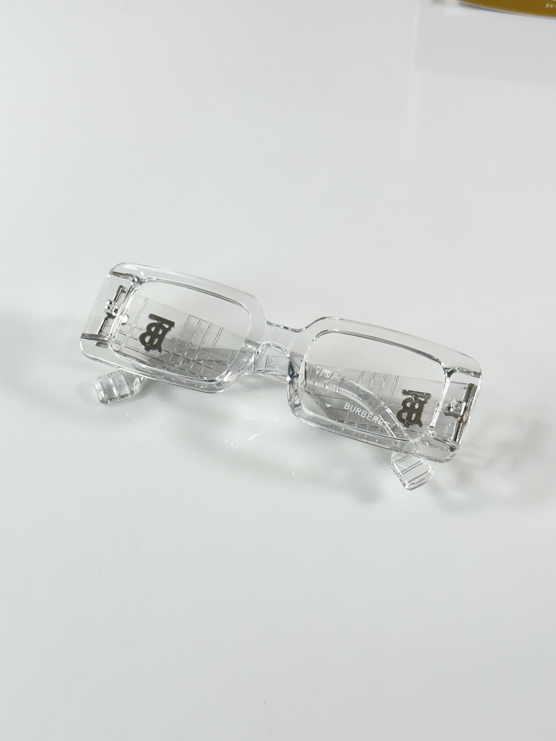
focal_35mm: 48
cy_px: 370
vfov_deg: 39.7
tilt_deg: -50.5
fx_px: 1028
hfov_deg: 30.3
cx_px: 278
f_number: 1.78
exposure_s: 1/100
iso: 50
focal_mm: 6.86
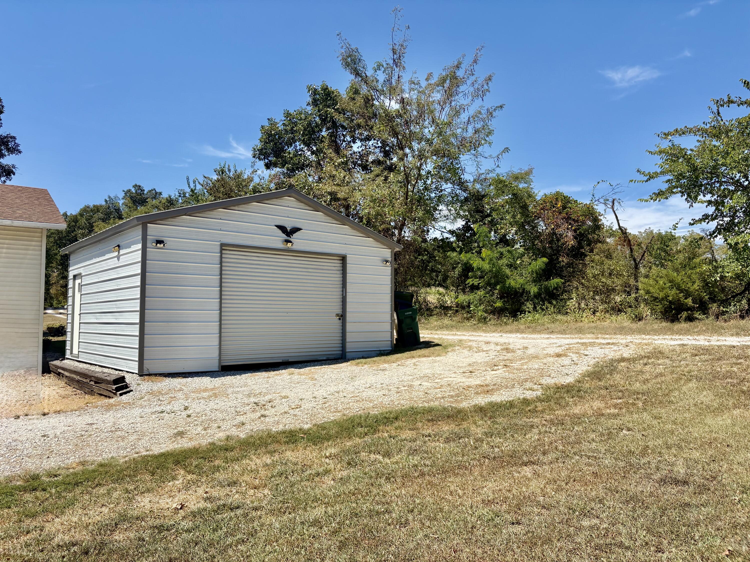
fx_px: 563
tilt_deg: +4.2
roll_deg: +0.6
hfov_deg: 67.3
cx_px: 375
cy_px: 281
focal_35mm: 26
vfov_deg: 53.1
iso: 50
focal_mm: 5.96
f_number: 1.6
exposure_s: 1/3279
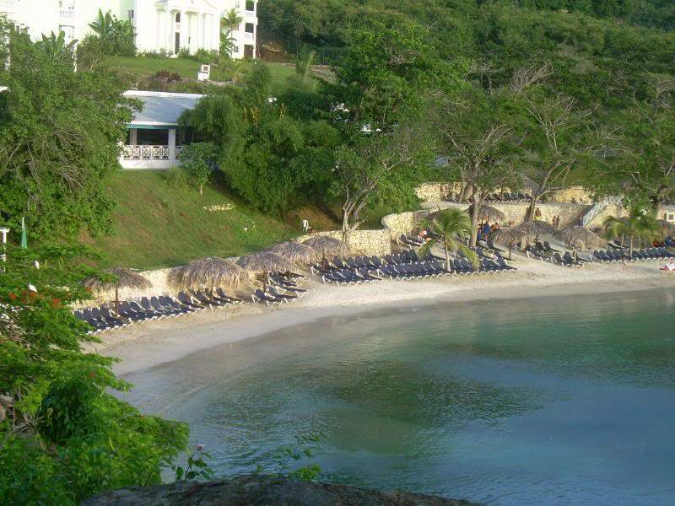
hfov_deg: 26.7
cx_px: 338
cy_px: 253
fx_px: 1423
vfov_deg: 20.2
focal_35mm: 73
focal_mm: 12.5
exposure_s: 1/136
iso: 50
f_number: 3.8
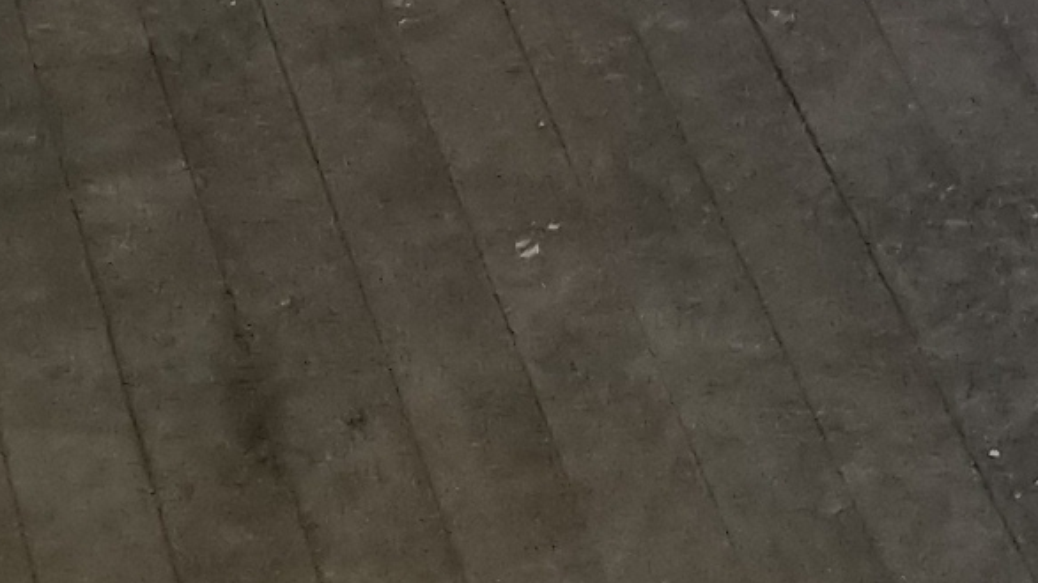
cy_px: -1653
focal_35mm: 195
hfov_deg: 10.7
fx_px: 5365
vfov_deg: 5.5
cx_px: 1561
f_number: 1.7
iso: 125
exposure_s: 1/60
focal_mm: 4.3
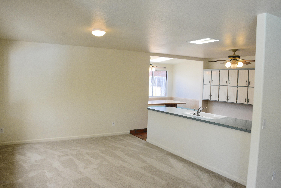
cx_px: 140
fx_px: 211
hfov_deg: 67.4
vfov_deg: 47.9
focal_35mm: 27
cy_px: 94
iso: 800
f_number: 6.3
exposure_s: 1/160
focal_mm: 18
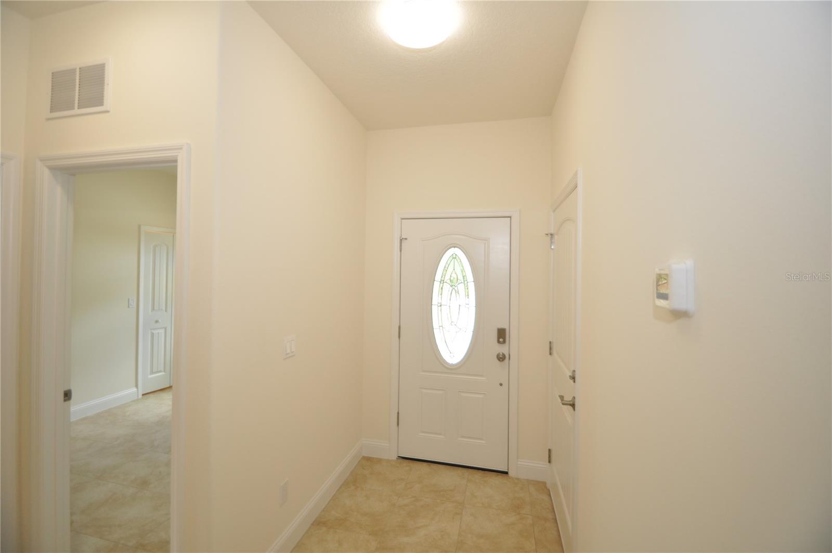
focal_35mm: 15
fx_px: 346
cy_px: 276
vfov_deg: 77.2
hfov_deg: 100.5
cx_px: 416
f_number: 5
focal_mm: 10
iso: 400
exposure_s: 1/100
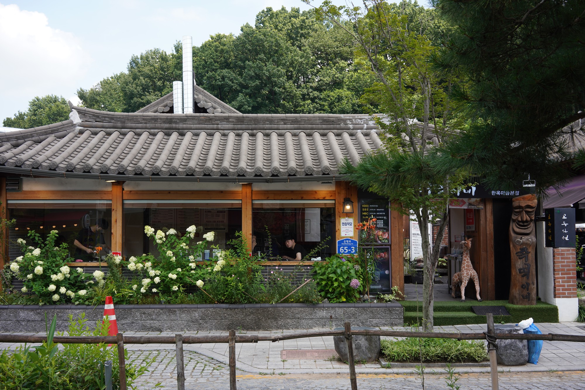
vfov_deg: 37.9
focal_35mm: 35
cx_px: 292
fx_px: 569
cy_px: 195
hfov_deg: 54.4
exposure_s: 1/100
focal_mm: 35
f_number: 10
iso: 200
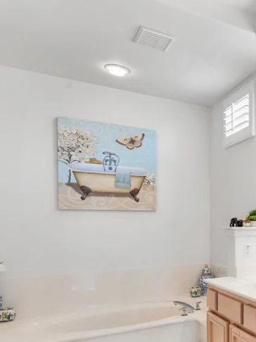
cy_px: 227
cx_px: 296
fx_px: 335
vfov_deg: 52.9
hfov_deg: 34.6
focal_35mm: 34
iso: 400
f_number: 8
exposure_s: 1/10
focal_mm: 17
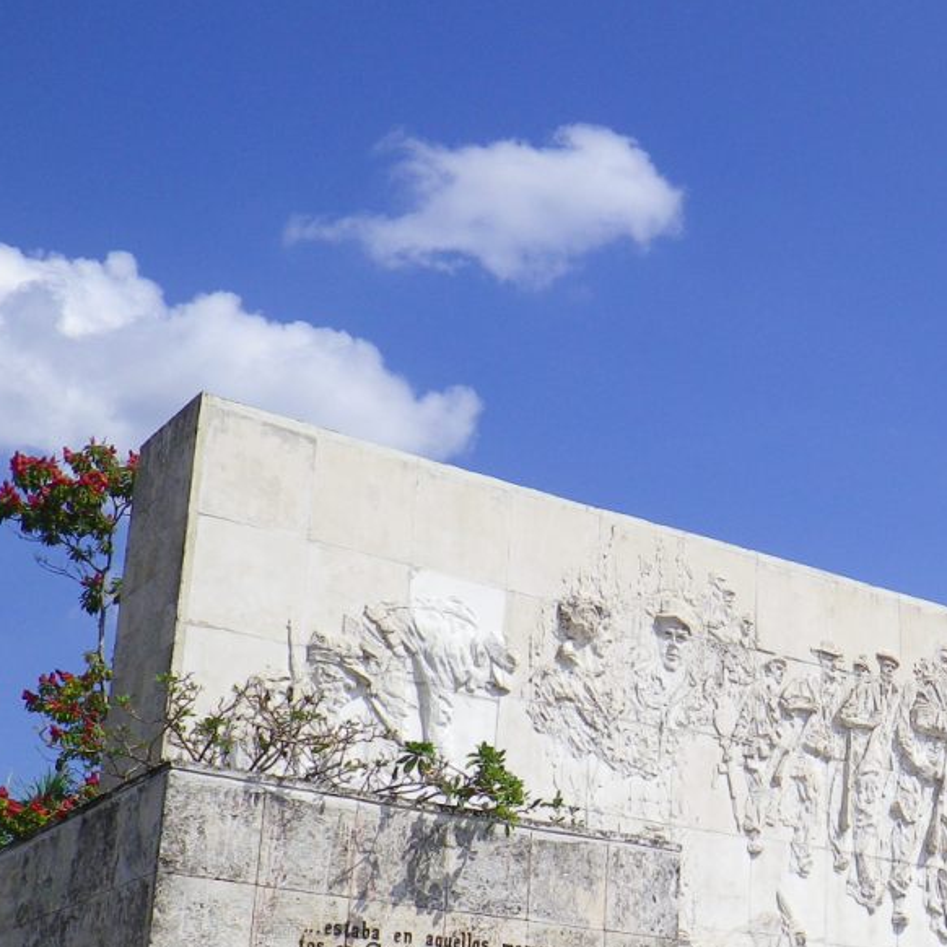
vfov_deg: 27.4
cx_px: 898
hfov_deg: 26.5
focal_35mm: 62
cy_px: 700
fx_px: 1919
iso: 80
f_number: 9.2
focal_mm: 6.1
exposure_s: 1/200
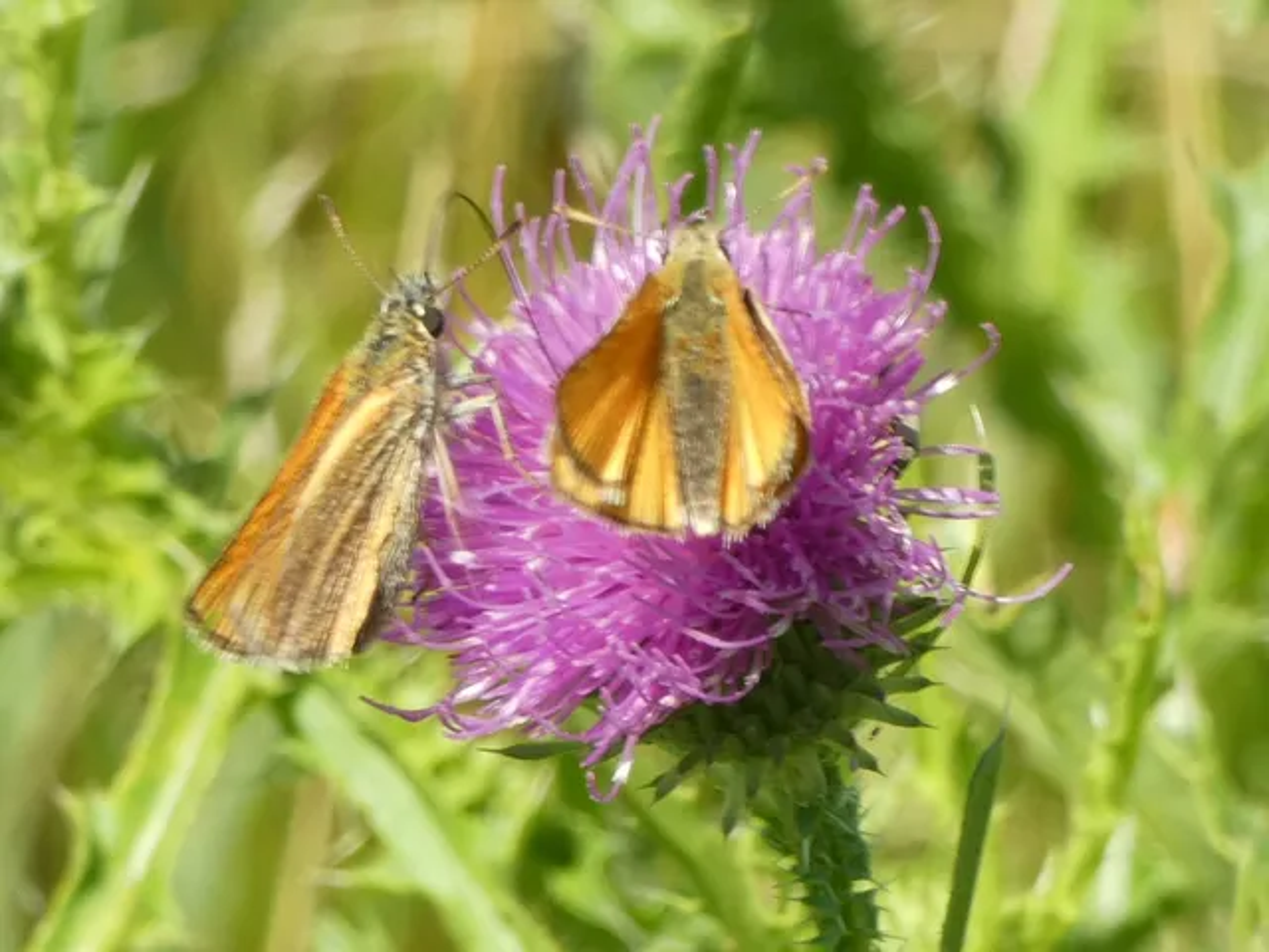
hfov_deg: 6.8
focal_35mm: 291
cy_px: 476
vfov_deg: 5.1
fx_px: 10668
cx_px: 634
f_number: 5.5
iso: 80
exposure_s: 1/100
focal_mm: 52.2
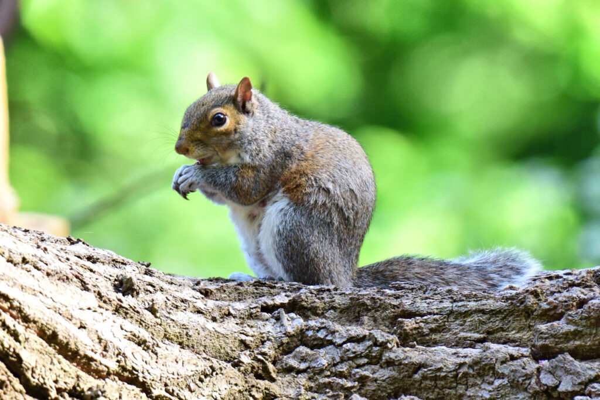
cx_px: 300
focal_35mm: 600
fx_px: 10001
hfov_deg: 3.4
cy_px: 200
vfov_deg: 2.3
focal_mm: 400
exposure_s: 1/250
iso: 500
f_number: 5.6
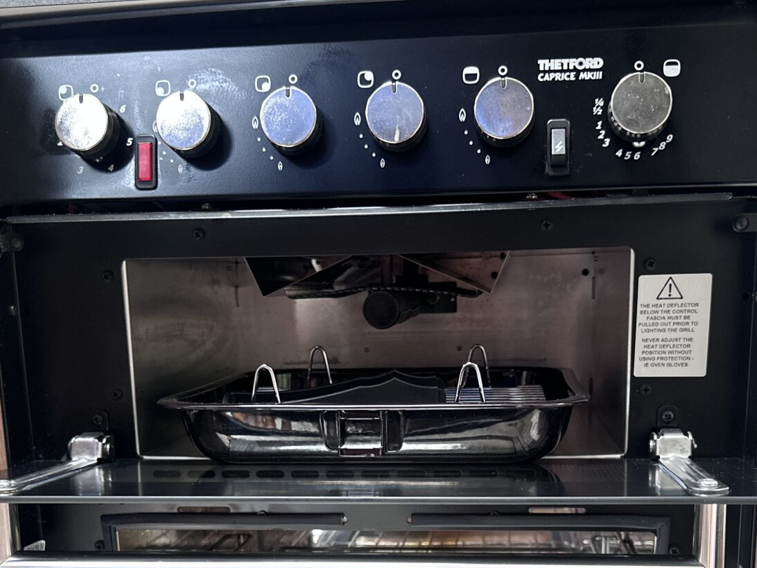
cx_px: 382
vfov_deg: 30.8
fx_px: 984
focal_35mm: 45
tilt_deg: -11.2
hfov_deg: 42.1
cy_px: 504
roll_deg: +0.6
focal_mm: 6.86
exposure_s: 1/121
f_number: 1.78
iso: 250
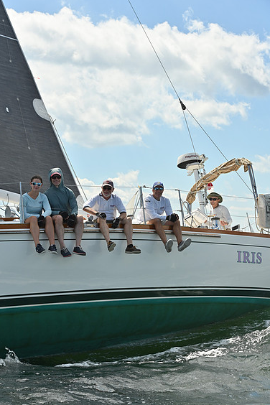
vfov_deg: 28.1
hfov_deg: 18.9
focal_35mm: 72
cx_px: 132
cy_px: 201
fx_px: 810
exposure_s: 1/1250
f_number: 7.1
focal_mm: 70
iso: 250
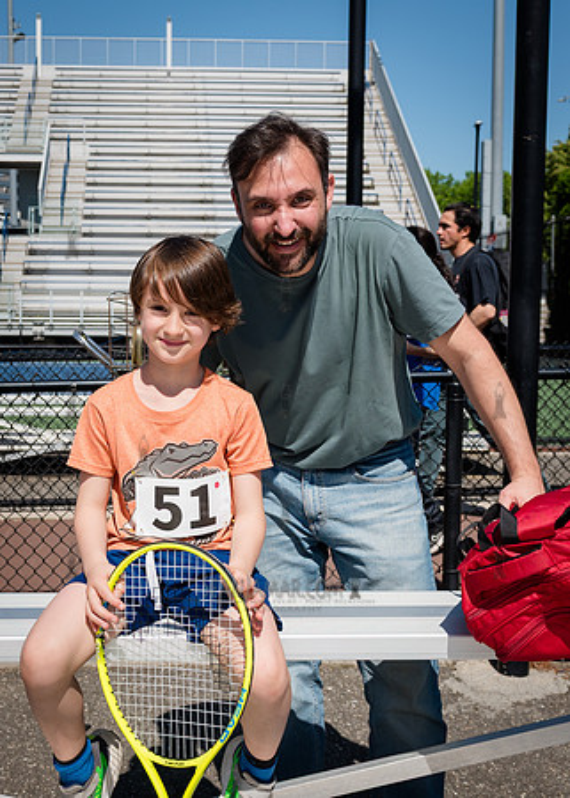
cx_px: 181
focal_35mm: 48
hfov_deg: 29.0
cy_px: 399
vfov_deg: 40.1
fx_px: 1094
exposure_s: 1/1250
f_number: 4.5
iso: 200
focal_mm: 28
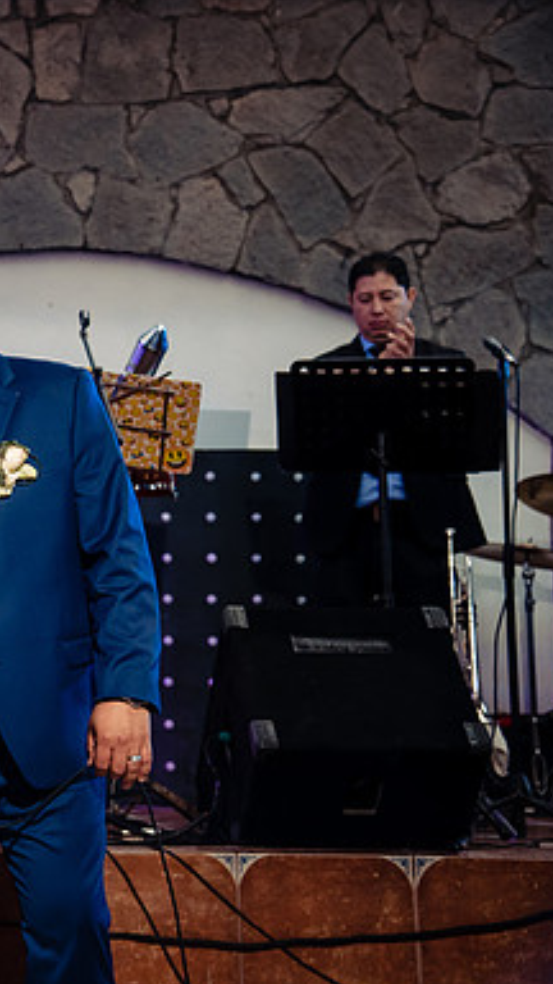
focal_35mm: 87
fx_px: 2268
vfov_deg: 24.5
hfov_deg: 13.4
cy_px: 493
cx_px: -164
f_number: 5.6
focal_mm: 55
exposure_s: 1/160
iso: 2000
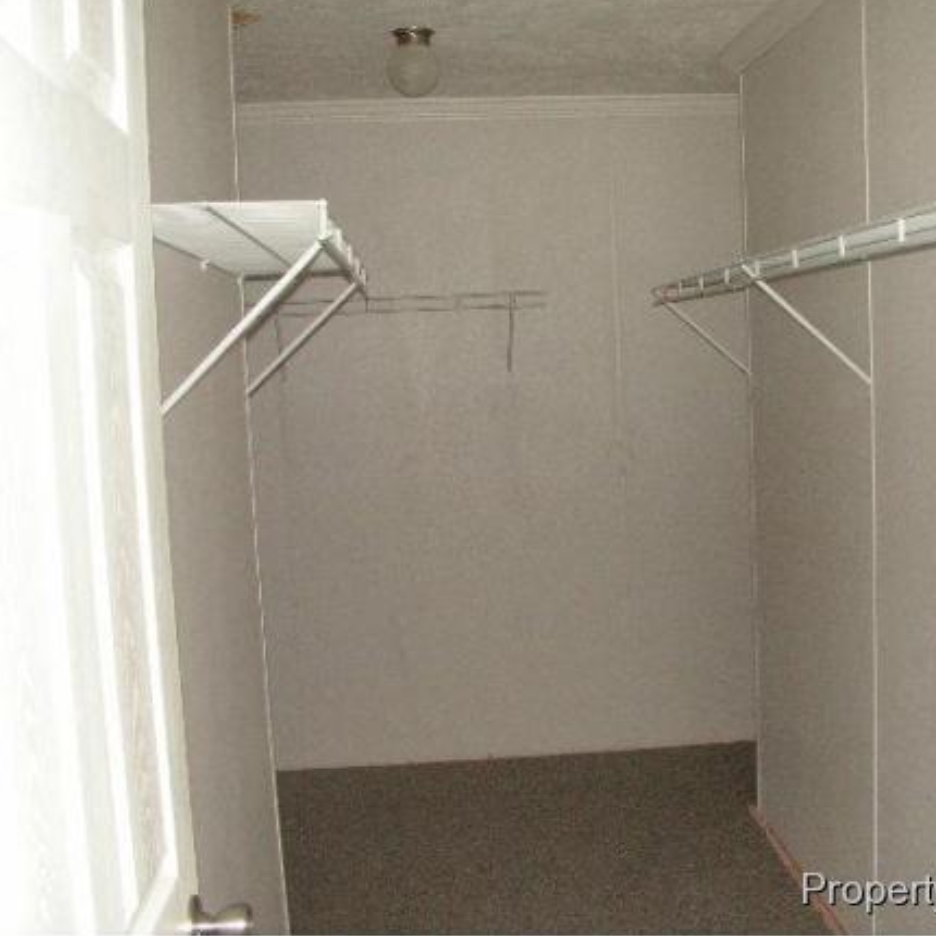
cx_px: 596
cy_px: 464
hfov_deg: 38.9
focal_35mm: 43
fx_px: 1315
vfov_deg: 39.2
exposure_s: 1/40
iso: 160
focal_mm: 6
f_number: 3.2
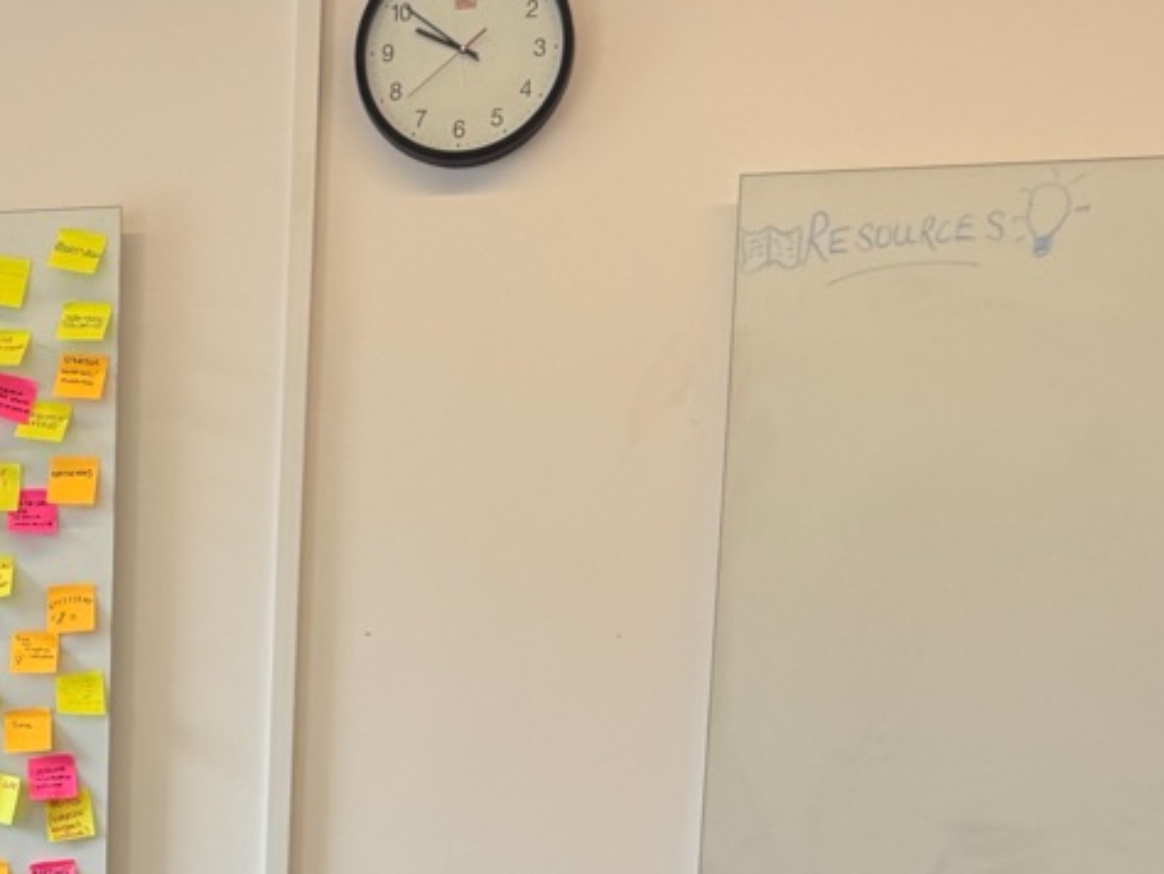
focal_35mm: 81
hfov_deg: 22.9
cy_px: 1208
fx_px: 2725
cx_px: -76
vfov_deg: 16.9
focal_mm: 6.76
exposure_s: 1/100
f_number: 1.78
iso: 64
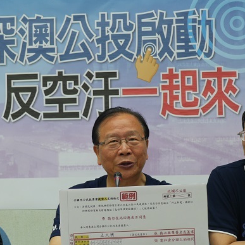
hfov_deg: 17.9
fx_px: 777
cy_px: 150
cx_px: 91
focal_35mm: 97
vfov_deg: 17.9
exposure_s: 1/80
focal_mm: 25
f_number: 2.8
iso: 200
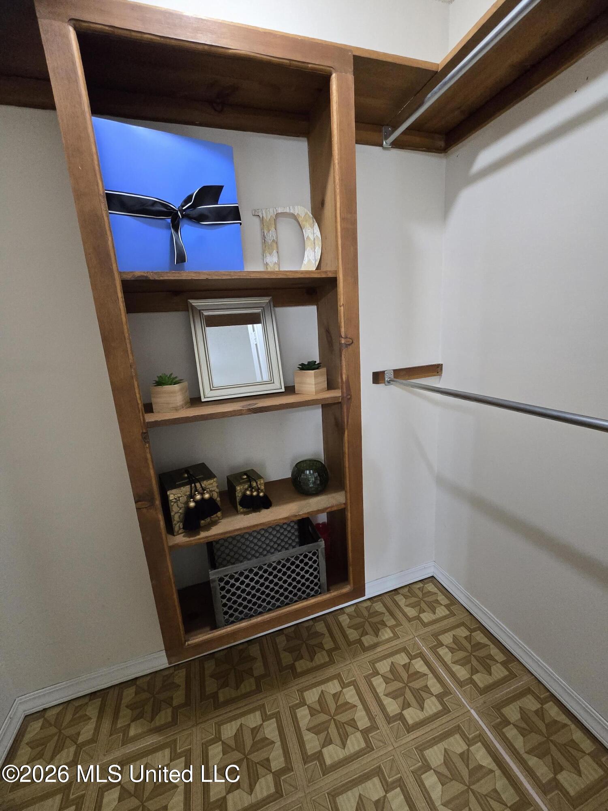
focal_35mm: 13
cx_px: 304
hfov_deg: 89.9
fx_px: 304
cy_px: 406
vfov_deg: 106.2
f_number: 2.2
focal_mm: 2.2
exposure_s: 1/60
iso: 640
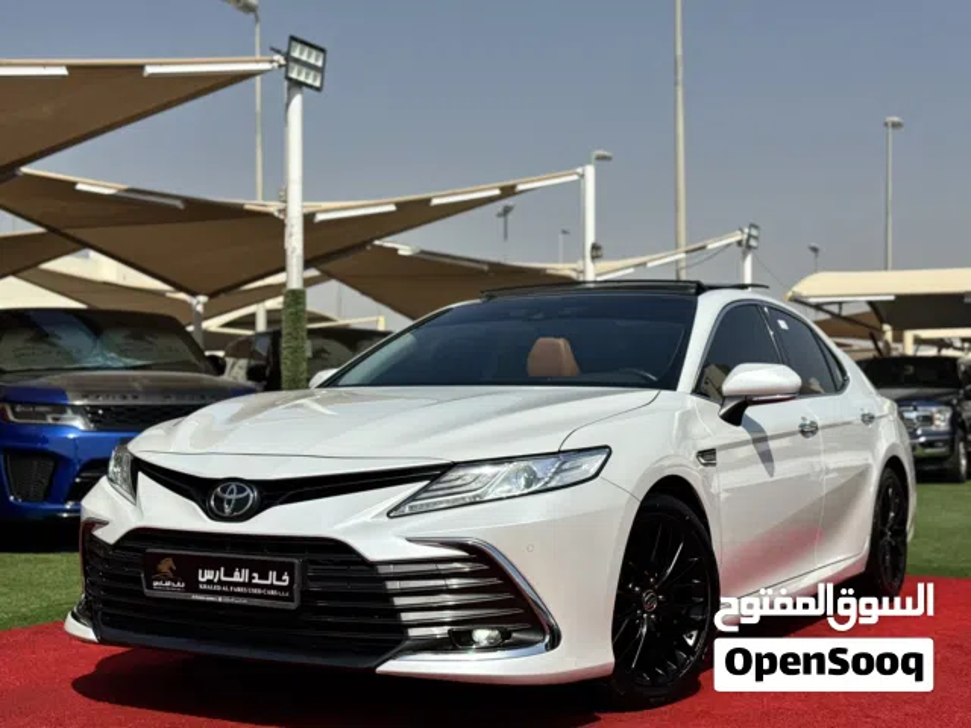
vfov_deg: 30.3
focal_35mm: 48
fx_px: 1346
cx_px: 486
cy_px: 364
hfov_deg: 39.7
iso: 80
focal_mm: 6.76
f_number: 1.78
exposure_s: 1/15385
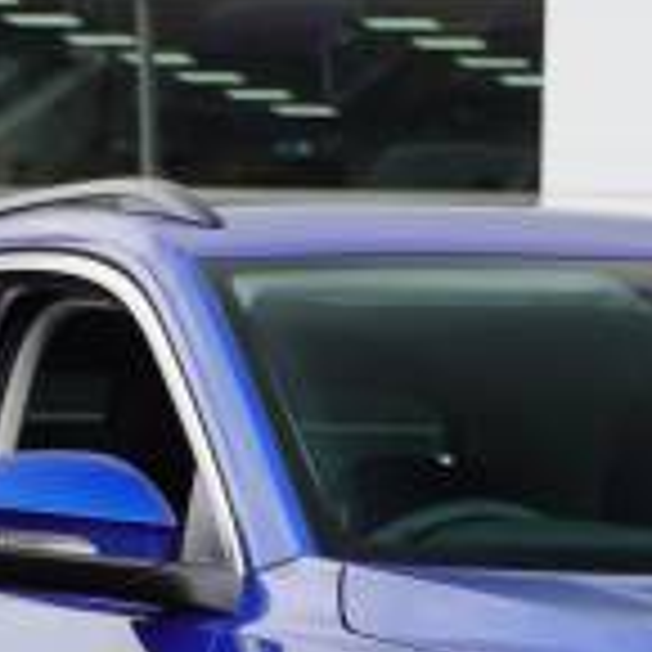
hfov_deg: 6.2
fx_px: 6009
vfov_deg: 6.2
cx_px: 809
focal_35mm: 282
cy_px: 904
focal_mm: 50
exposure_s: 1/100
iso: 100
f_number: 6.3
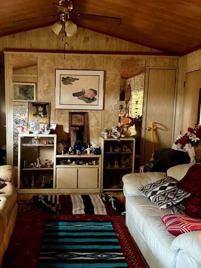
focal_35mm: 36
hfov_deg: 39.3
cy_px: 142
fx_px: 279
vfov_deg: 51.3
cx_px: 72
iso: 1250
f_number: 1.78
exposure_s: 1/30
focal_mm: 6.76
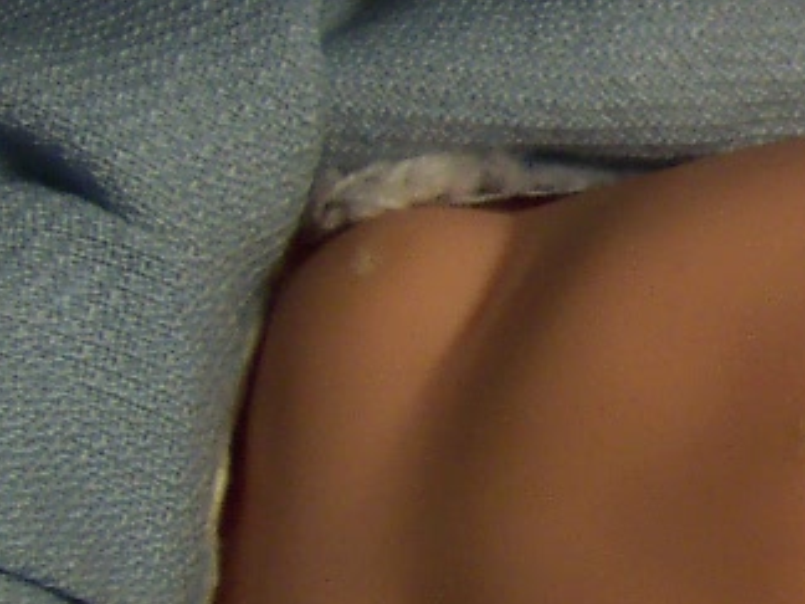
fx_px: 3186
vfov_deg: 10.8
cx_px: 1419
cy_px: 470
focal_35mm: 137
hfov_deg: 13.1
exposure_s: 1/180
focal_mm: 5.6
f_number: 2.8
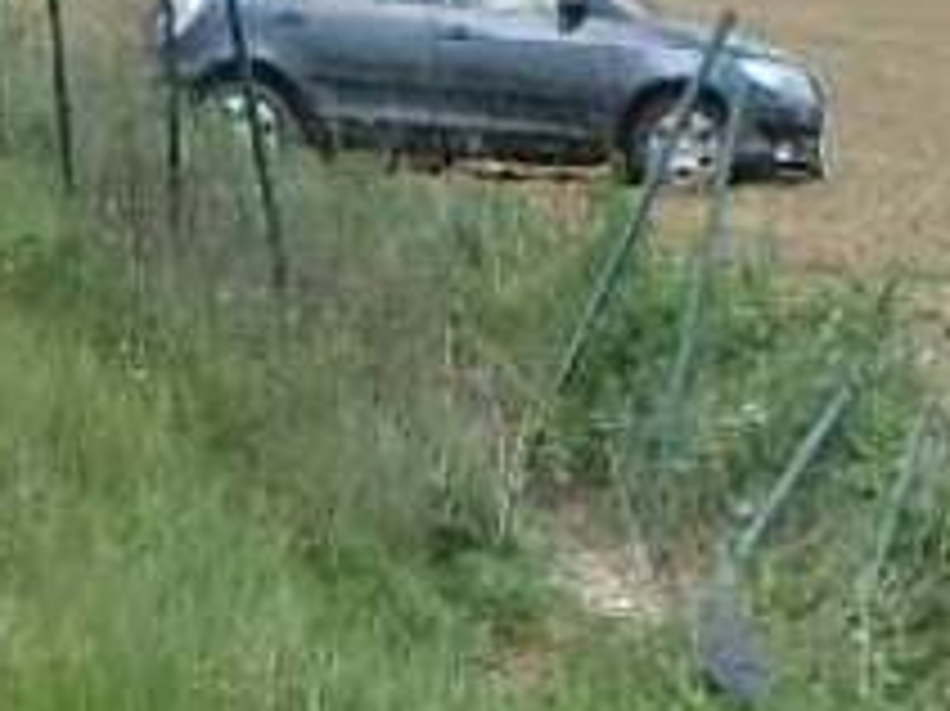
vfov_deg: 10.9
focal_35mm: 136
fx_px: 3730
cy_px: 580
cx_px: -923
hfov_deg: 12.8
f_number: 3.9
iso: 80
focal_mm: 5
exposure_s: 1/250
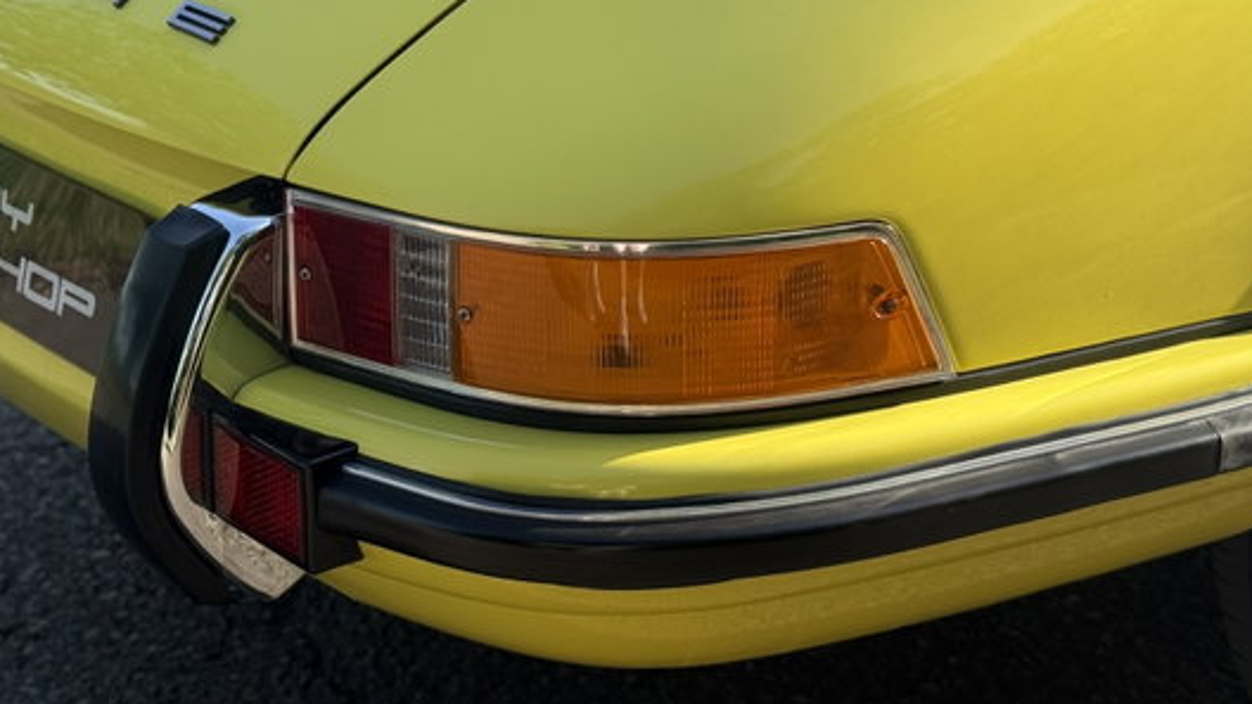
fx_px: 2523
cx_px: 488
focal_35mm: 76
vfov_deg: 15.7
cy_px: 36
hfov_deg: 27.8
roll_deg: +0.4
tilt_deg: -14.4
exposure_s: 1/1883
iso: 80
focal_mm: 6.76
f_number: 1.78
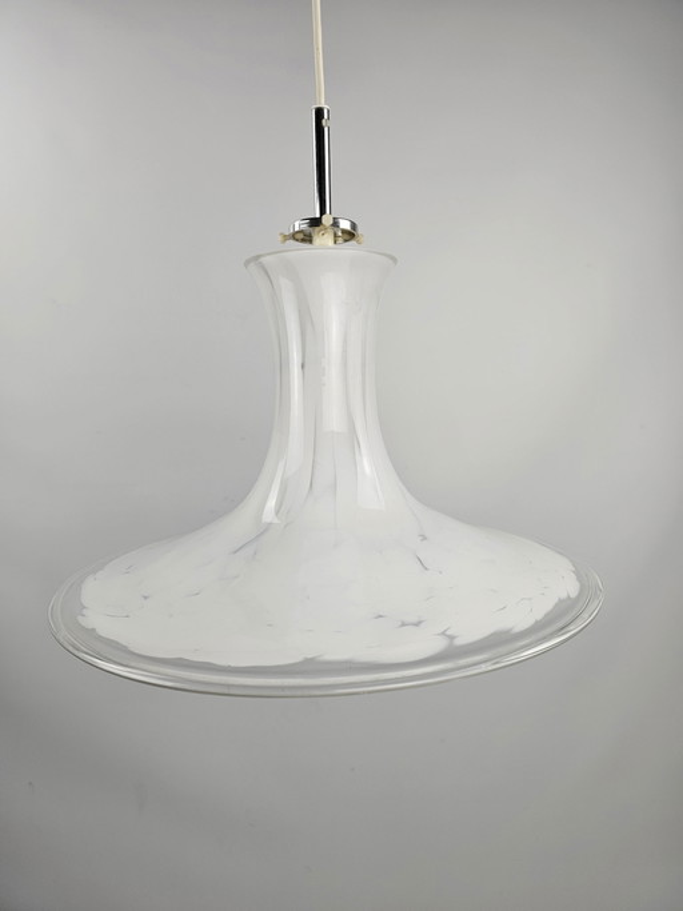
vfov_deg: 73.9
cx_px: 342
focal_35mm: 23
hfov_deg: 58.9
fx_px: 605
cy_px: 456
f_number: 1.7
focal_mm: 6.3
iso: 32
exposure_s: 1/100
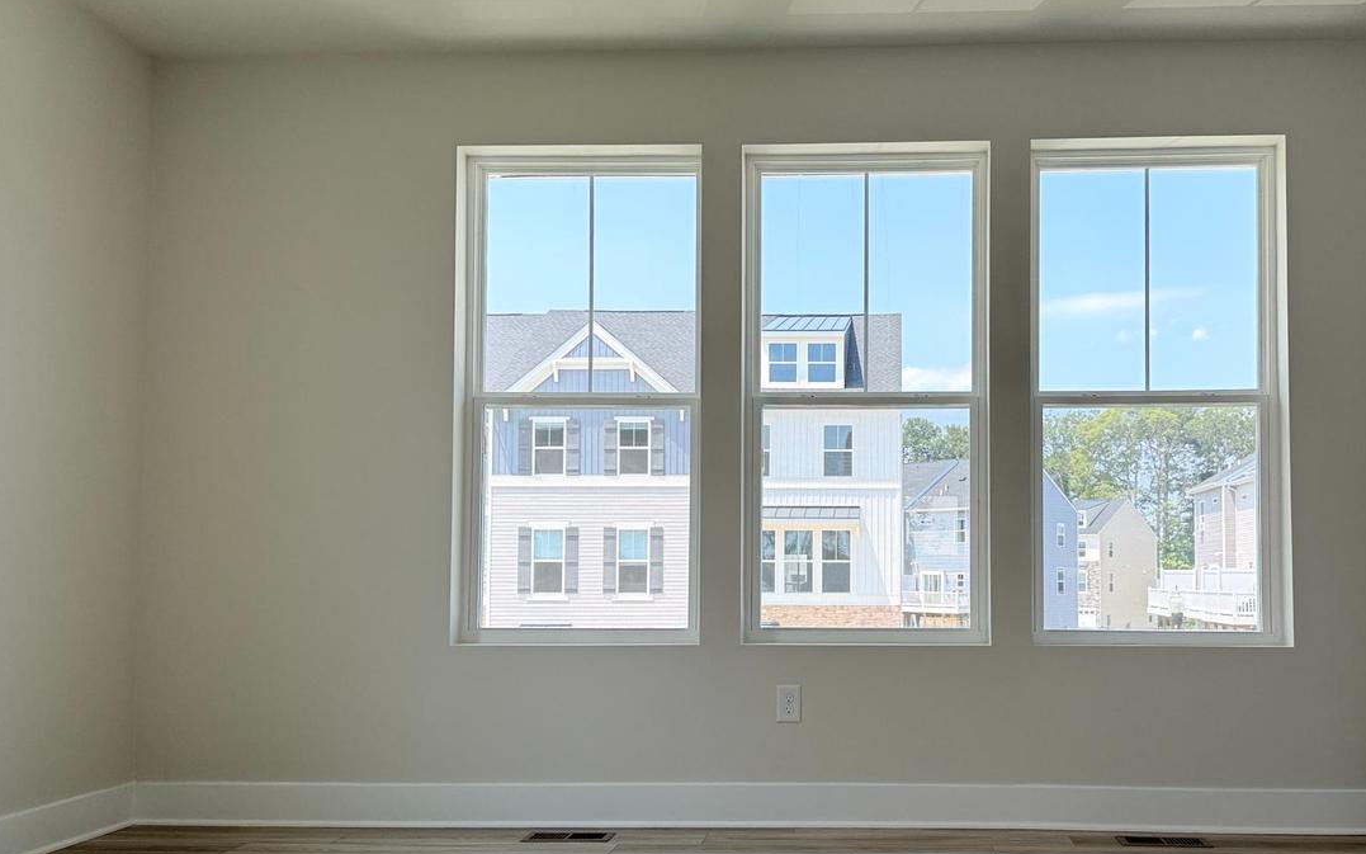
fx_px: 1266
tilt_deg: +2.2
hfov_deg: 56.1
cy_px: 509
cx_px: 847
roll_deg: -0.1
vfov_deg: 37.1
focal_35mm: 34
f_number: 1.78
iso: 100
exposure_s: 1/1192
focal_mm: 6.76
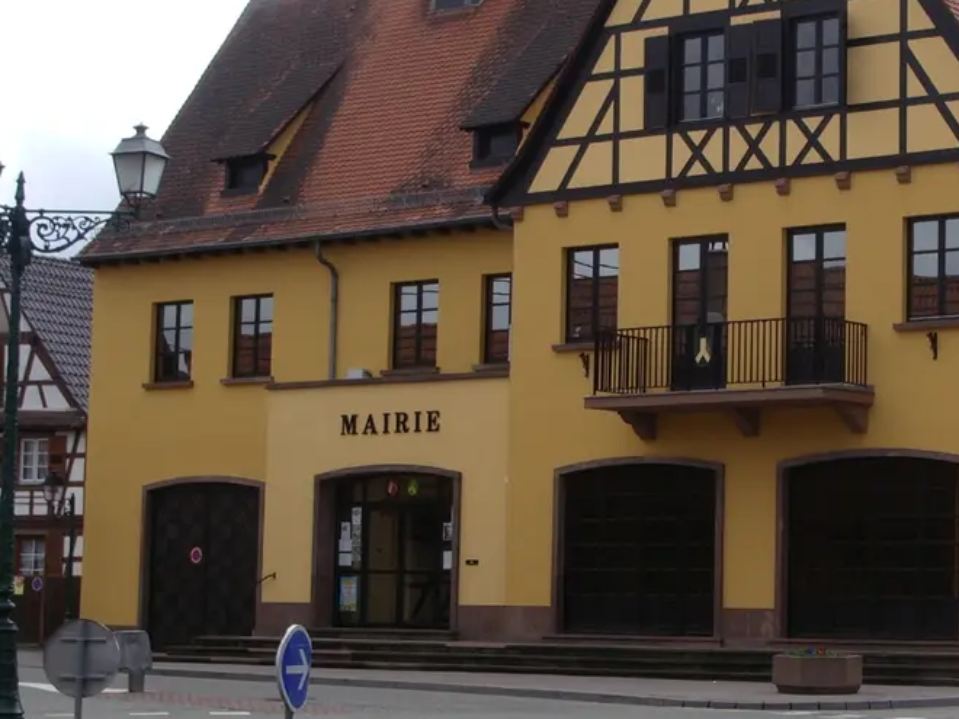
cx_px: 757
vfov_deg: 15.2
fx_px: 2687
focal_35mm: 97
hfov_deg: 20.0
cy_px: 282
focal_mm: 8.2
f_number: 5
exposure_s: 1/250
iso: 50
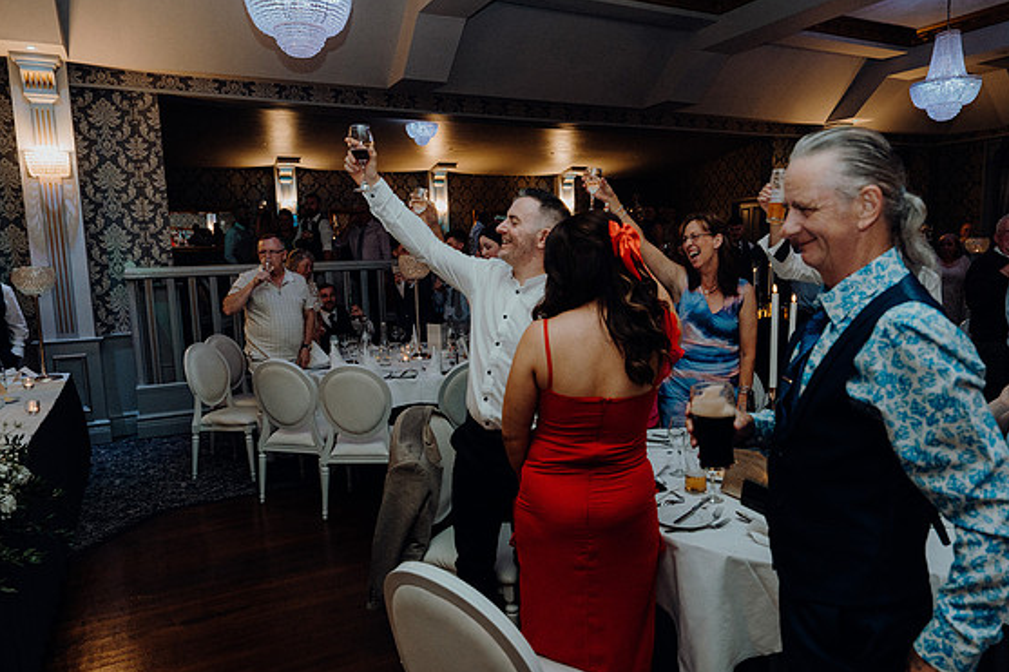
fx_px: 700
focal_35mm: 25
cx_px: 505
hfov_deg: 71.5
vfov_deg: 51.2
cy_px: 347
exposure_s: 1/160
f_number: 3.5
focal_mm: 24
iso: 2500
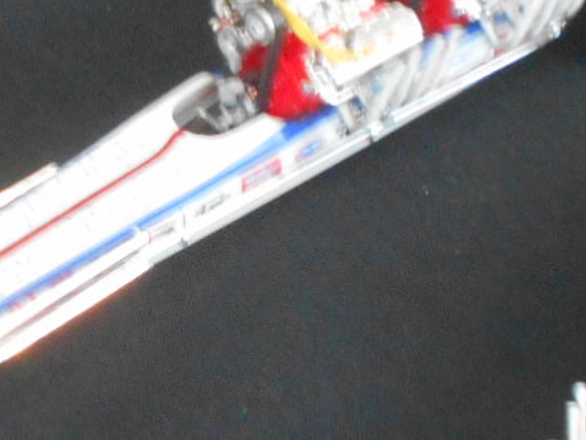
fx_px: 2050
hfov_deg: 16.2
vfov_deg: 12.3
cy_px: 271
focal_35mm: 121
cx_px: 168
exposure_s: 1/8
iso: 450
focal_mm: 5.1
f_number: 3.4
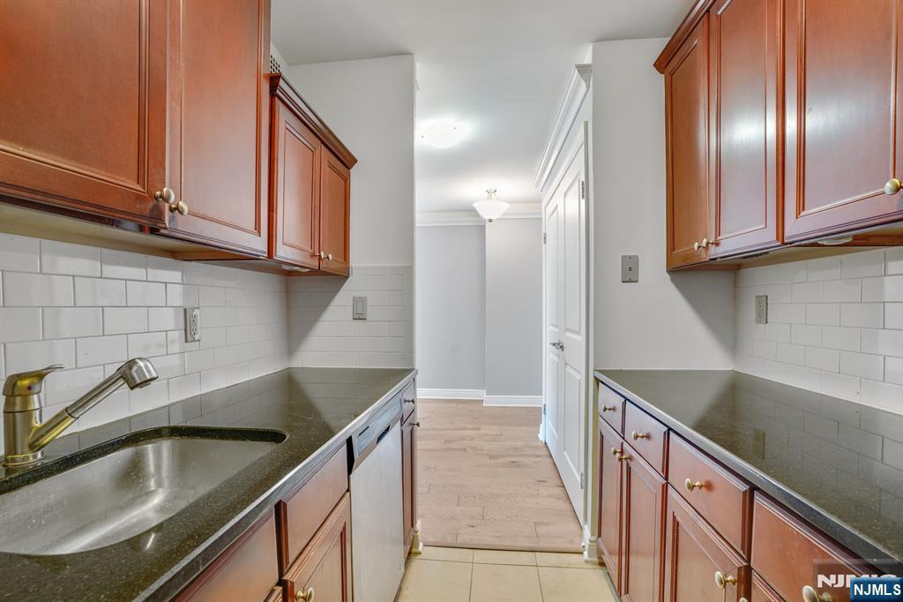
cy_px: 301
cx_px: 452
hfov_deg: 96.8
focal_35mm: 16
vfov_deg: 73.7
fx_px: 401
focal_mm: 16
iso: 640
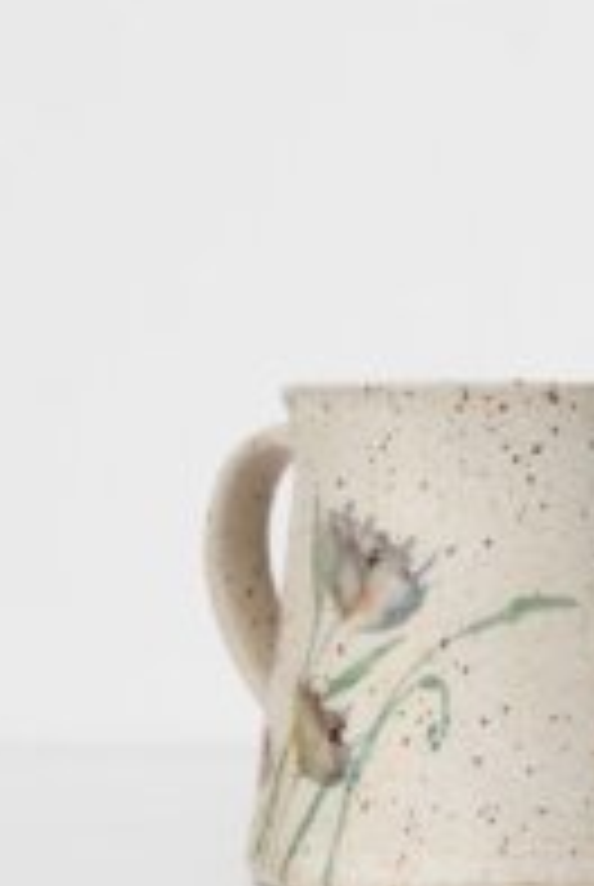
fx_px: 3280
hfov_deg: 10.3
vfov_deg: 15.4
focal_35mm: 133
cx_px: 506
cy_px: 434
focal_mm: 50
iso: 100
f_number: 7.1
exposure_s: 1/500
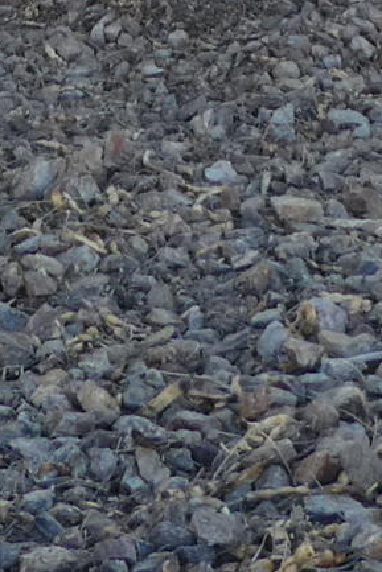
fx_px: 2751
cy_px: -719
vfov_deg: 10.5
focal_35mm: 173
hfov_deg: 7.9
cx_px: 157
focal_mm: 4.3
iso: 80
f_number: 3.3
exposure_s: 1/125
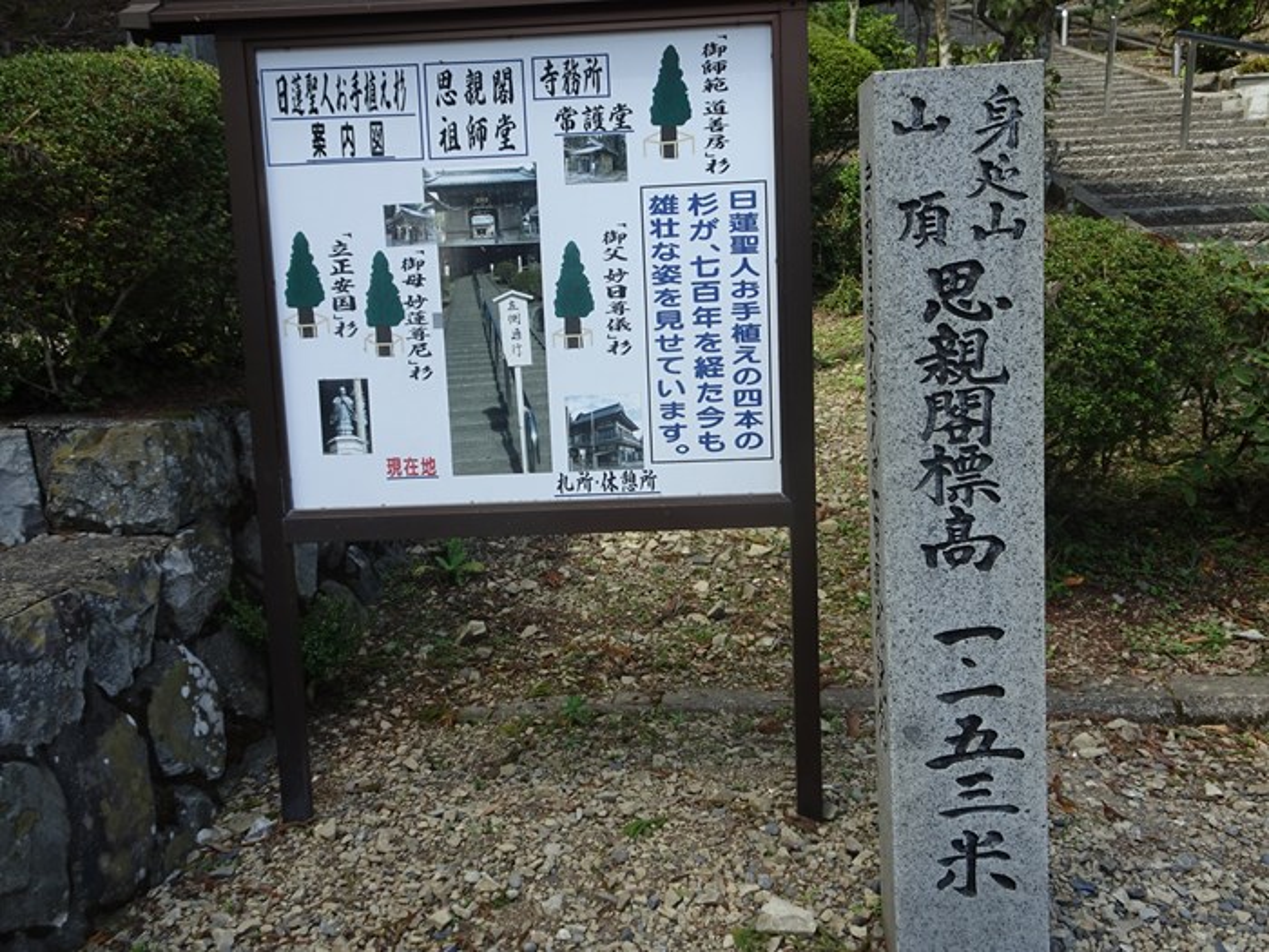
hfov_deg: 54.0
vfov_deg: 41.8
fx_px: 1246
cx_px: 634
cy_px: 476
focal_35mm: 34
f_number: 4.5
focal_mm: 5.79
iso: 80
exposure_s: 1/100
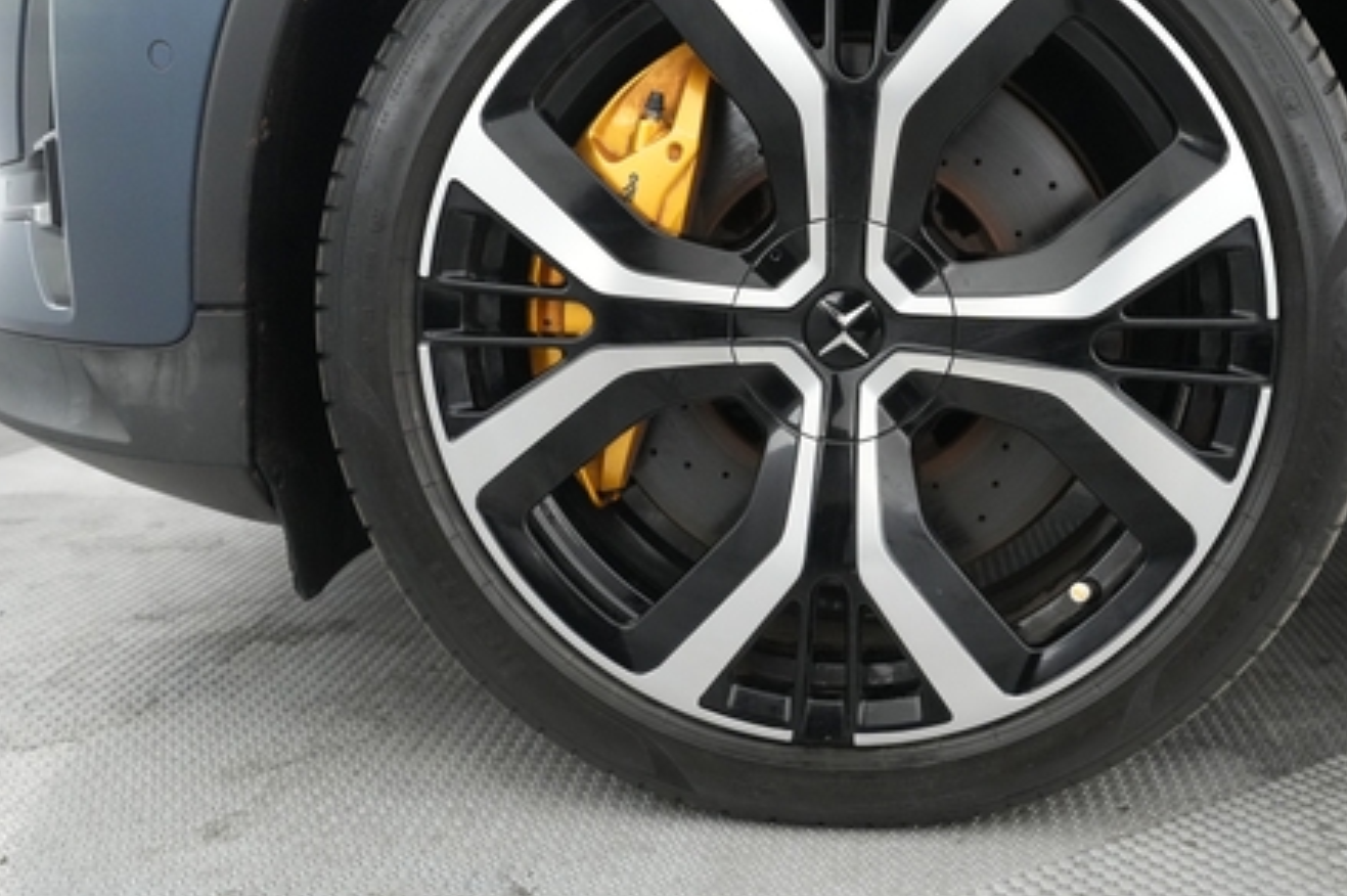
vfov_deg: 37.7
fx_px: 1309
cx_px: 878
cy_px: 362
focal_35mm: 35
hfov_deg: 53.6
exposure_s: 1/125
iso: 6400
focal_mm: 24
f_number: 4
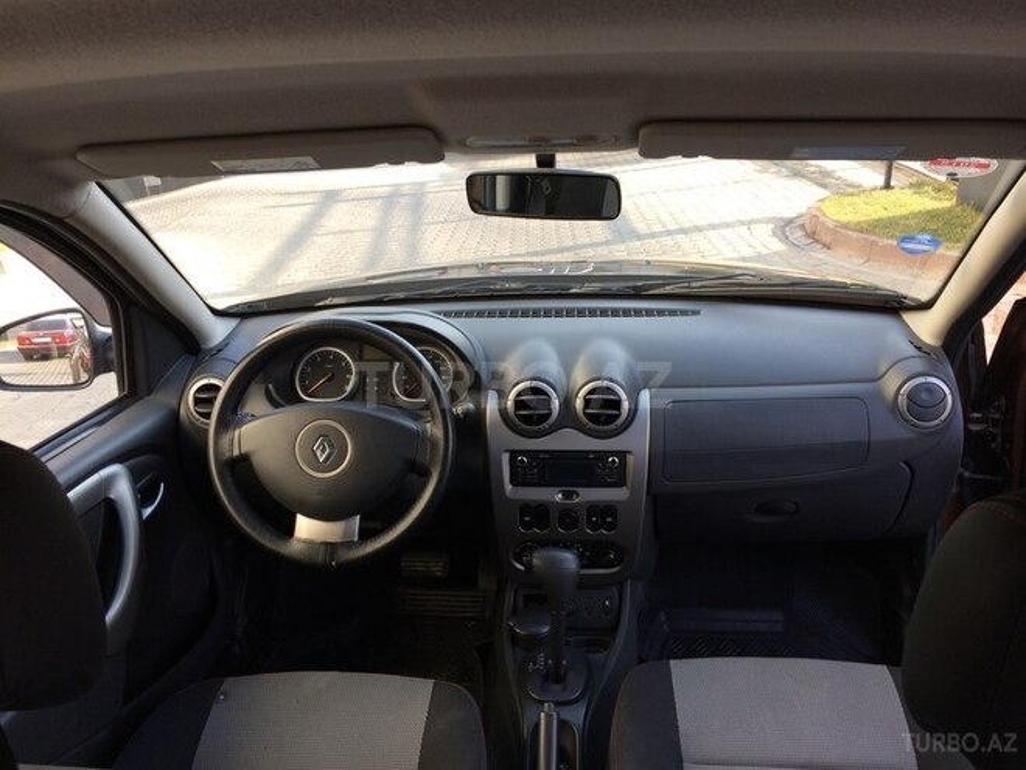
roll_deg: +3.8
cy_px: 385
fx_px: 860
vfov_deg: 48.2
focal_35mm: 29
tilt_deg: -23.5
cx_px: 513
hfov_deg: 61.7
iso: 32
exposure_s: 1/141
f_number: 2.2
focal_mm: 4.15
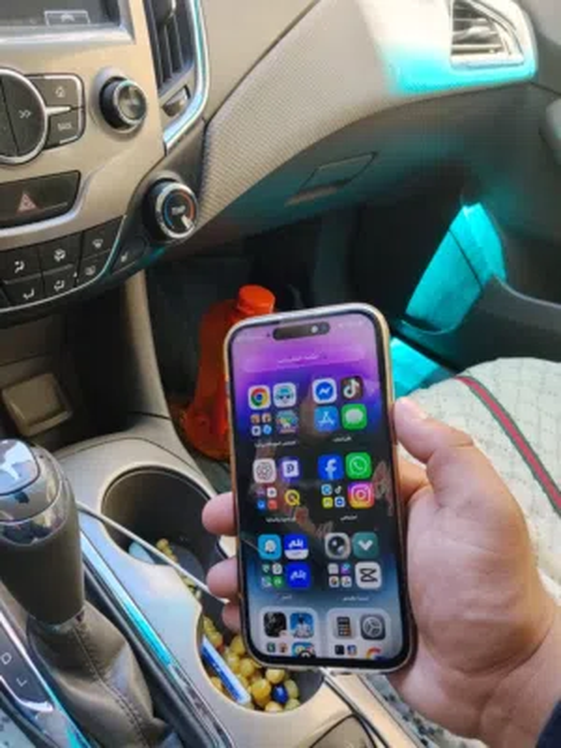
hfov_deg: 48.2
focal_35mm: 29
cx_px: 280
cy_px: 374
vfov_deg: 61.7
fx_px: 627
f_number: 1.8
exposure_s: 1/100
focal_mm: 4.22
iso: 160
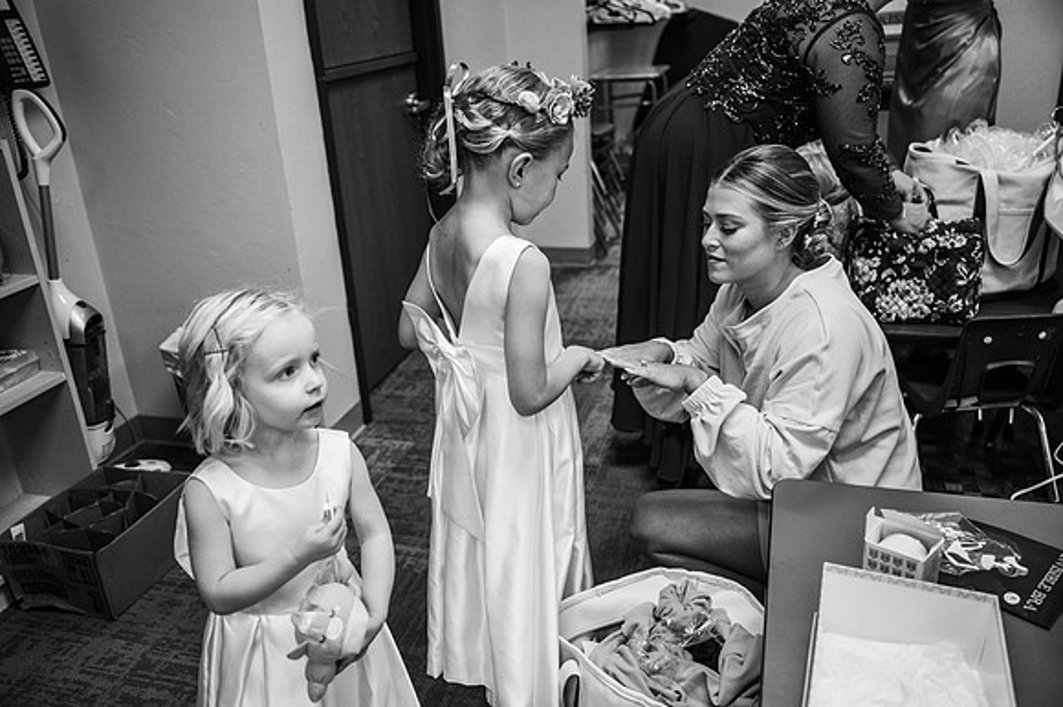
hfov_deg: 61.1
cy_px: 354
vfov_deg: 42.9
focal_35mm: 30
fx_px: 900
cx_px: 532
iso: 2000
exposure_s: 1/320
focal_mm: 30.5
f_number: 2.8
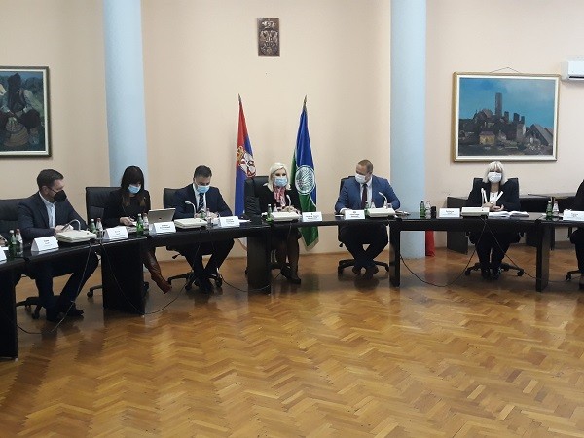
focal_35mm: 27
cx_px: 292
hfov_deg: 65.3
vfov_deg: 51.4
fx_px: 456
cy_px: 219
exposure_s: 1/50
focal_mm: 3.71
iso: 160
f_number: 1.7
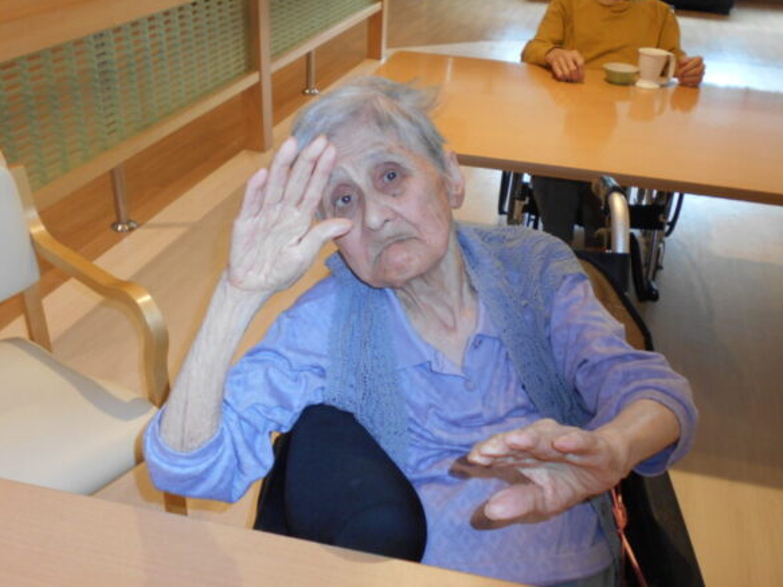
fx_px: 792
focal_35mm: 35
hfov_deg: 52.6
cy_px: 287
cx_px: 400
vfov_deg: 40.7
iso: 200
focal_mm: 5.8
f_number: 3.6
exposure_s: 1/30
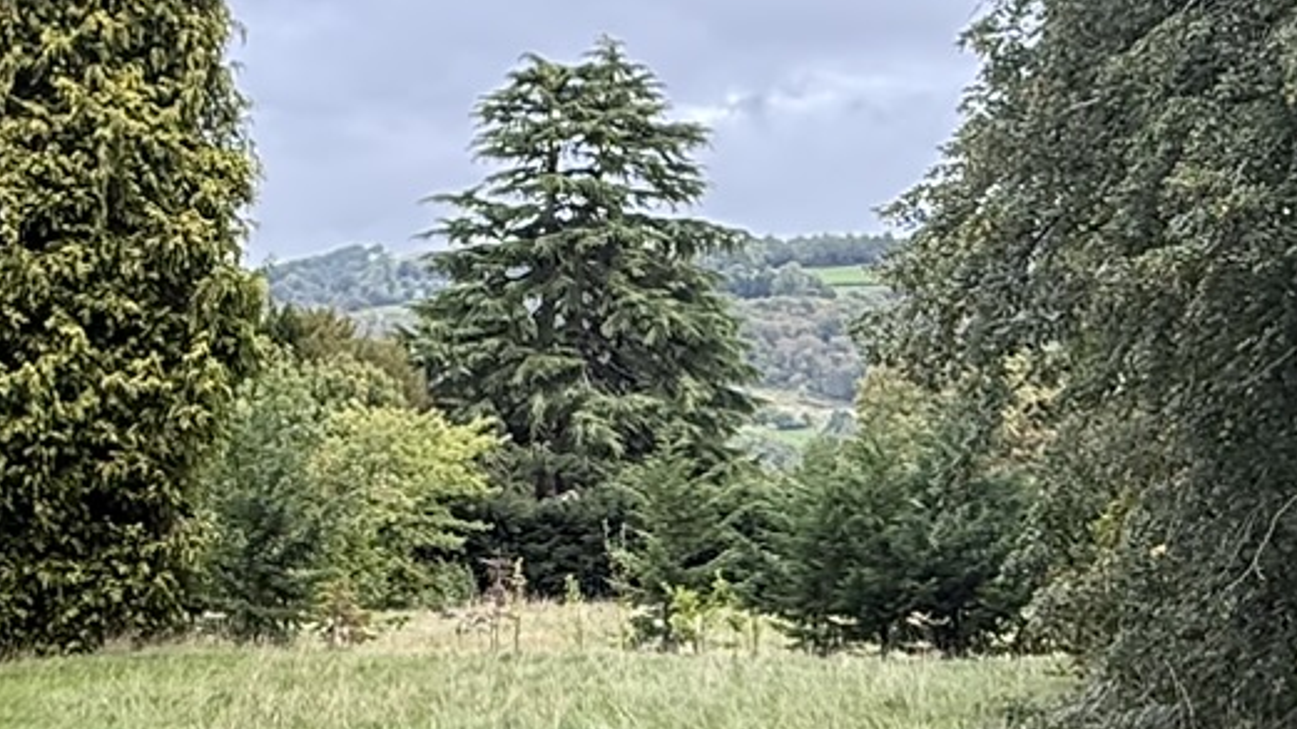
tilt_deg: -0.5
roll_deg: +0.4
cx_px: 568
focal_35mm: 60
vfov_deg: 19.9
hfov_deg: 34.8
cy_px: 537
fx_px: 2063
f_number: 2.2
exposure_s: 1/297
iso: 64
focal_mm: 2.22
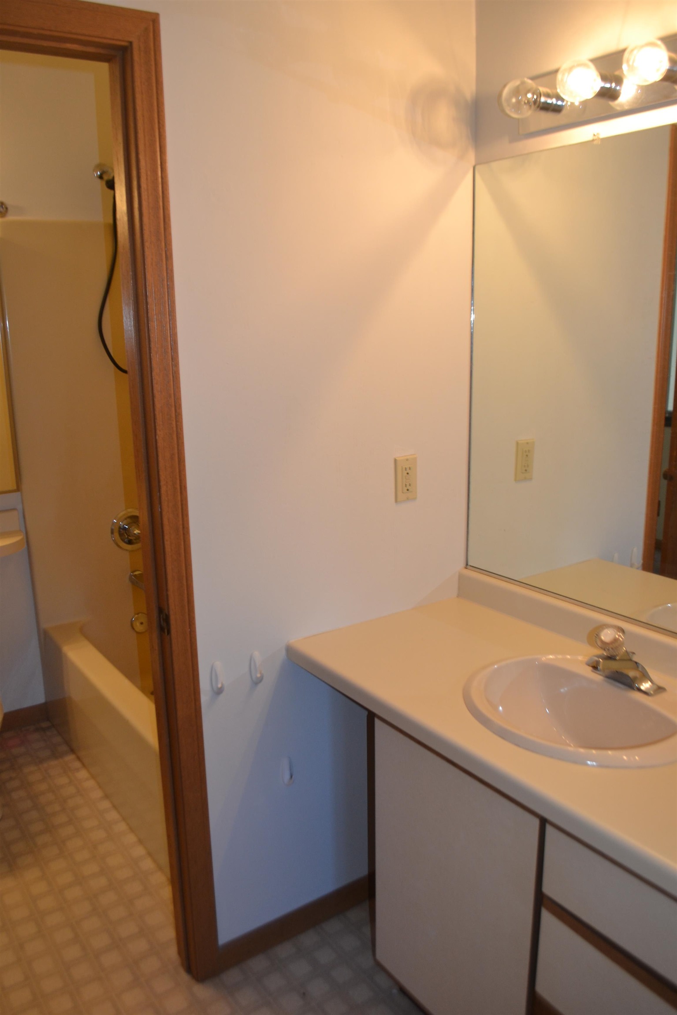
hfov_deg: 47.9
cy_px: 508
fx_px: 762
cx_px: 338
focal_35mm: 27
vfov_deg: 67.4
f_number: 4
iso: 400
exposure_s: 1/60
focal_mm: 18
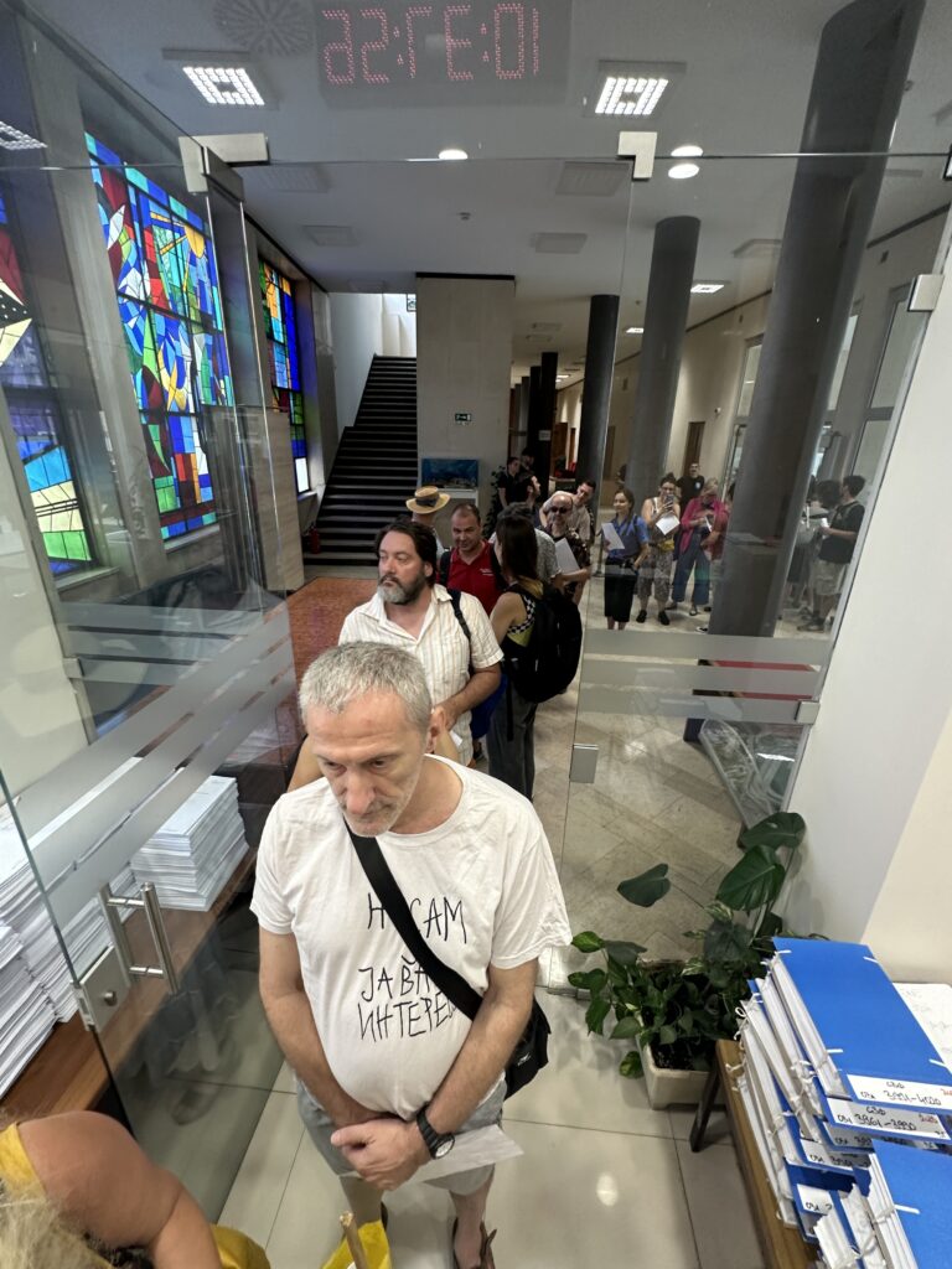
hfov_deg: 85.7
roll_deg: +0.9
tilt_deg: -22.3
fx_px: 513
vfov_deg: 102.1
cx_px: 476
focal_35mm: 14
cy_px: 634
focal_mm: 2.22
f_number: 2.2
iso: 200
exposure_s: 1/50
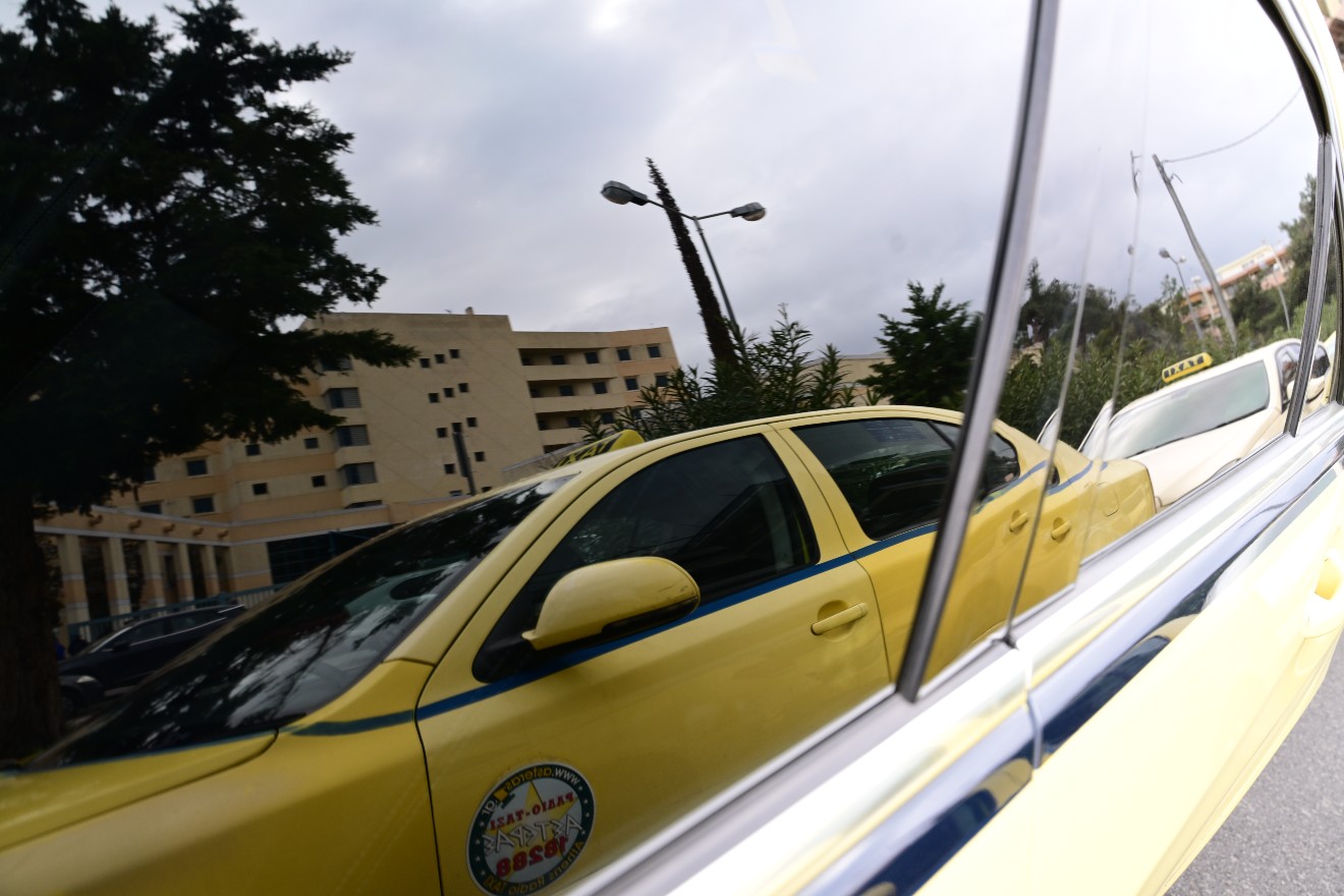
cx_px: 672
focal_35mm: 30
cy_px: 448
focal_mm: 29.5
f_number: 5.6
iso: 500
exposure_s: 1/250
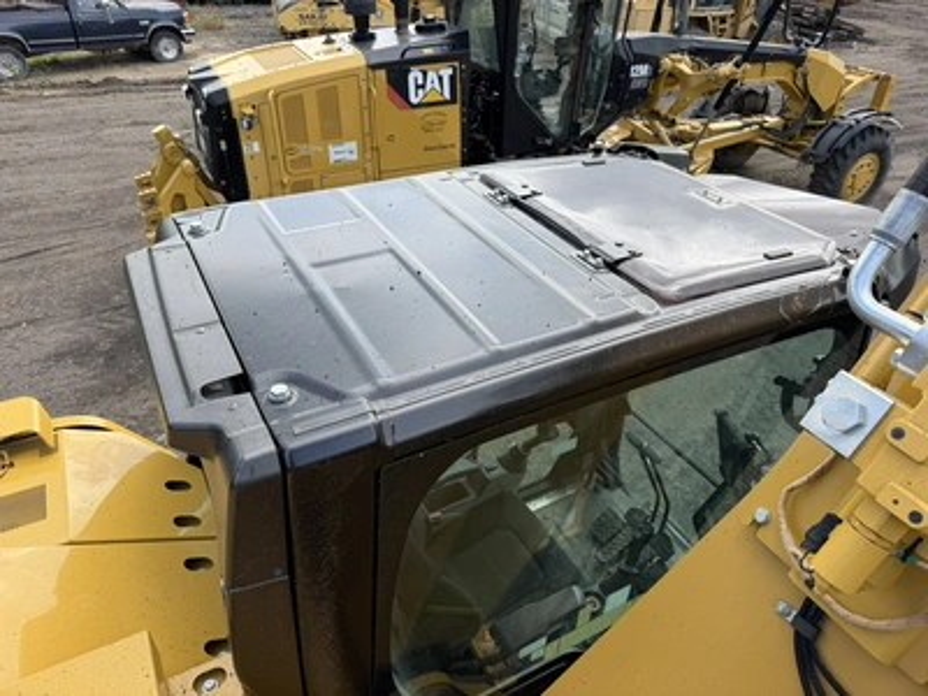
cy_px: 348
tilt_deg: -34.6
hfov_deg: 71.6
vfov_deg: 56.8
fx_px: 643
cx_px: 464
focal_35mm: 24
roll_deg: -3.2
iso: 80
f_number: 1.78
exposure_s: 1/1060
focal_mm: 6.76
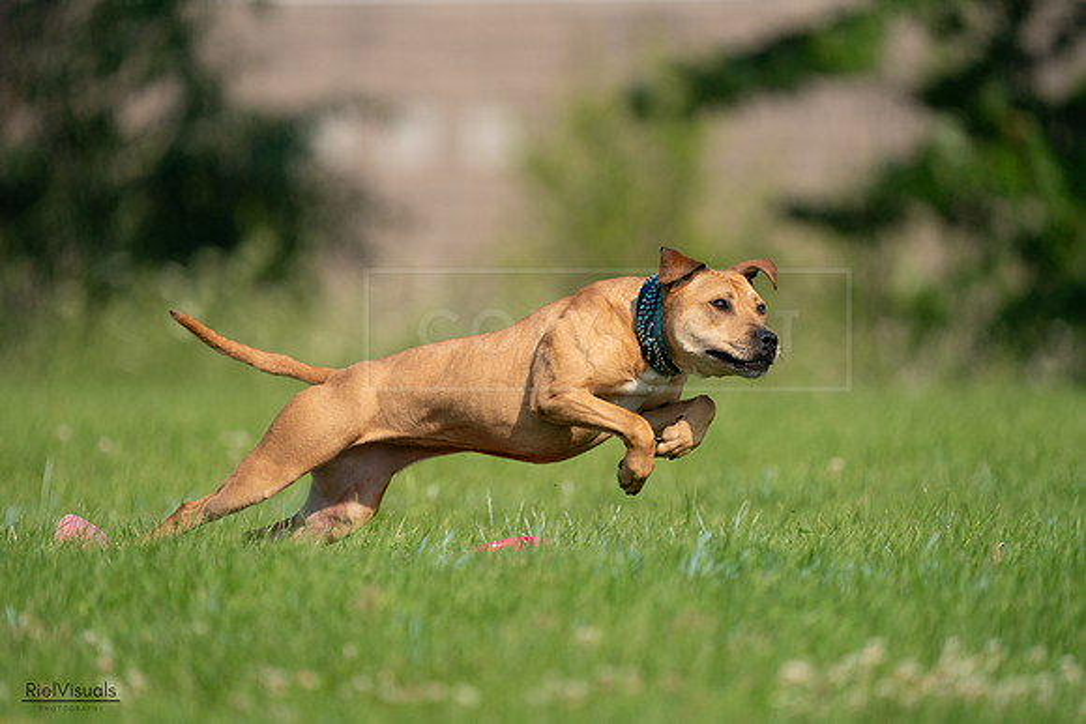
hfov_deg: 3.4
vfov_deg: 2.3
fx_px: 18103
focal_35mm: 600
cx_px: 543
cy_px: 362
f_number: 6.3
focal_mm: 600
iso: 800
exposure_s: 1/4000
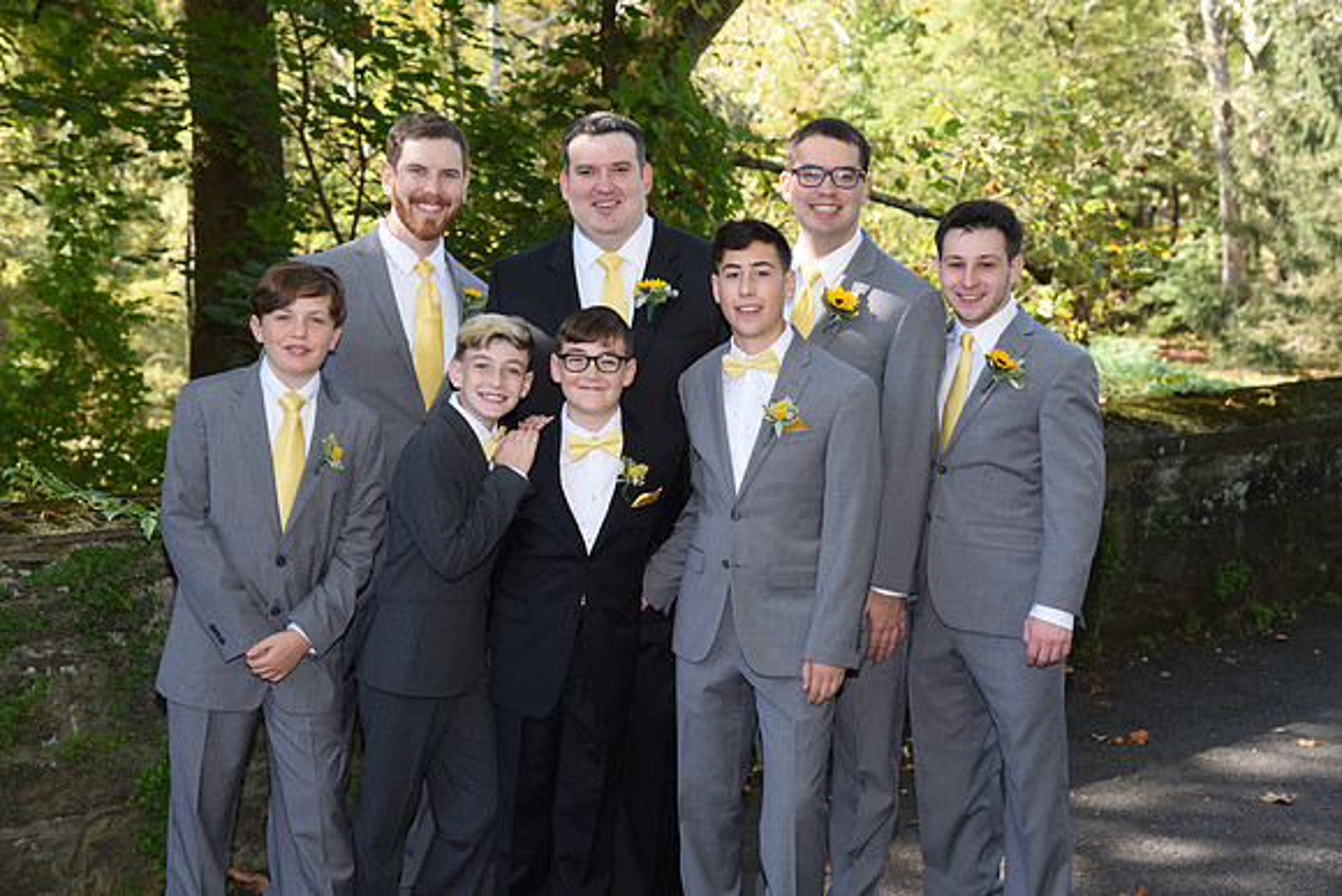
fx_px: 2051
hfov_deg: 36.2
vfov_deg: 24.6
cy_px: 448
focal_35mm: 55
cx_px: 671
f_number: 5.6
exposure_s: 1/200
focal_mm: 55
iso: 640
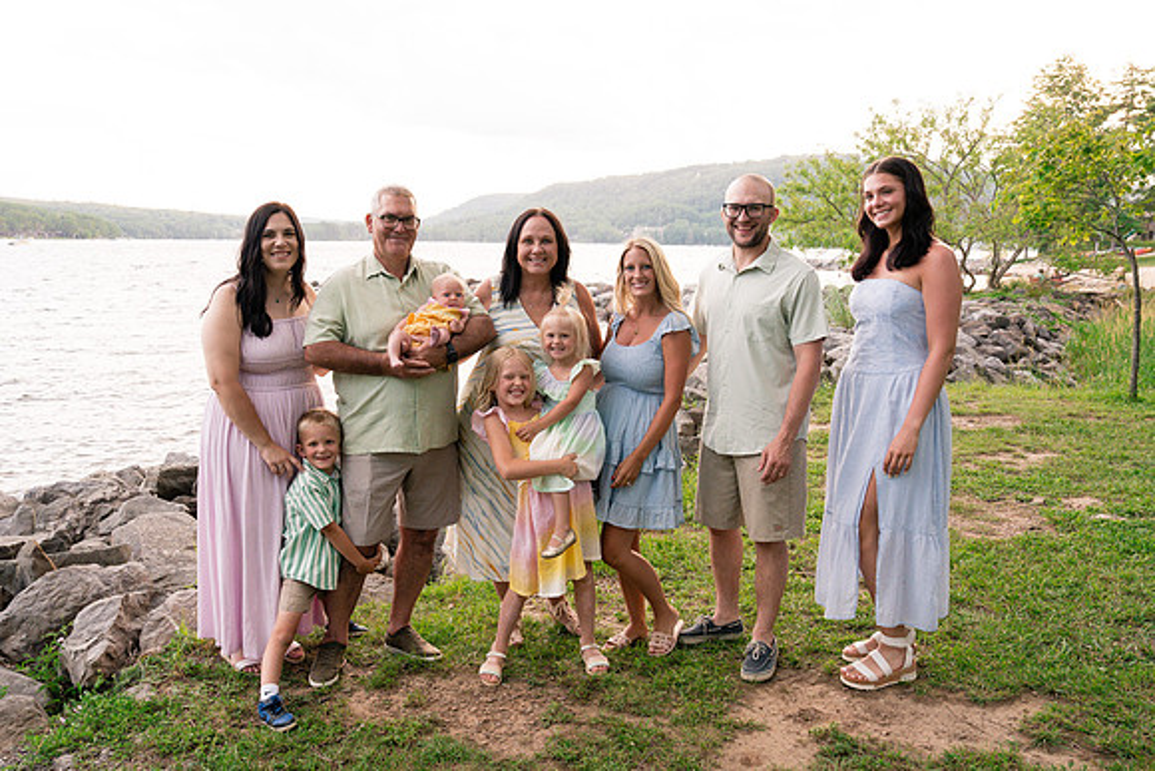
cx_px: 517
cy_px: 415
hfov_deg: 60.2
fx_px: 994
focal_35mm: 31
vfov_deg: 42.3
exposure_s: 1/250
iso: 800
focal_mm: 27
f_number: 5.6
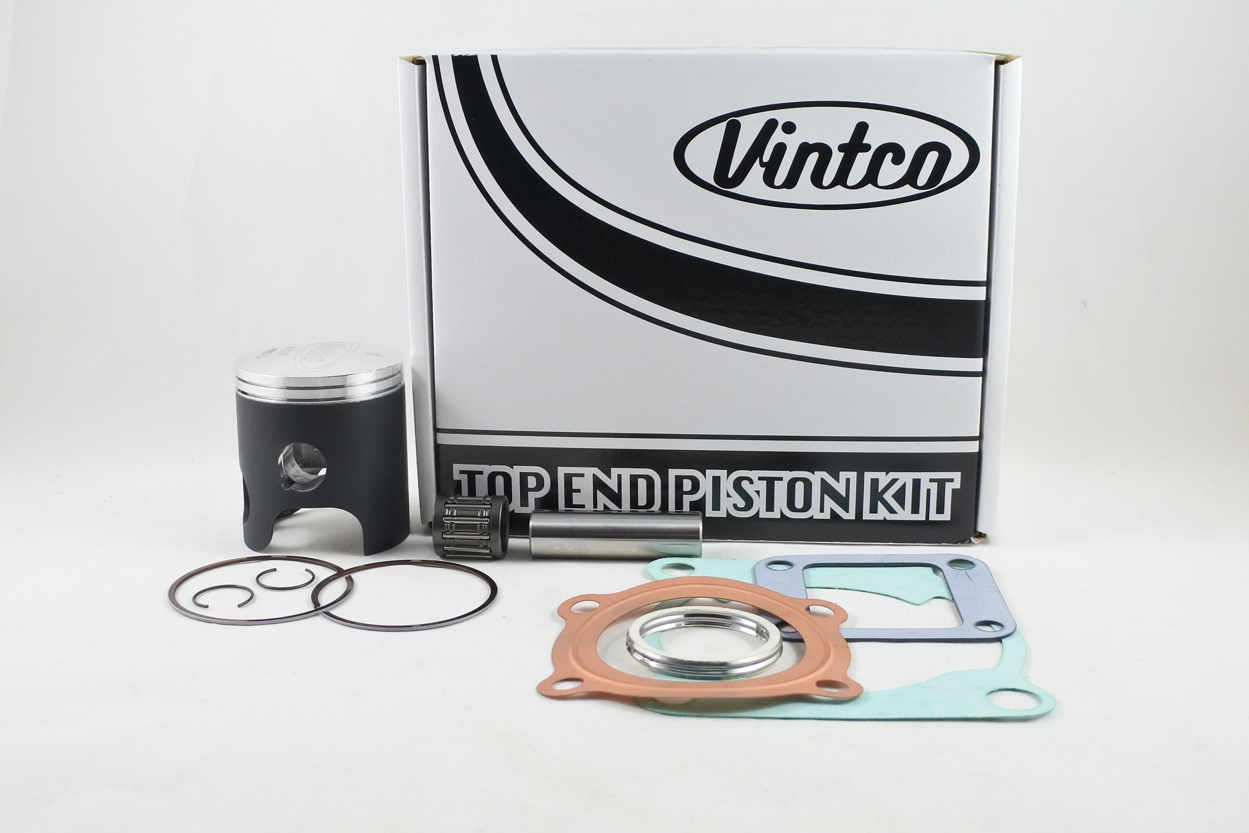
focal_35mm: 29
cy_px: 416
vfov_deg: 45.0
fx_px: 1006
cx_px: 624
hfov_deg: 63.7
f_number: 3.5
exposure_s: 1/125
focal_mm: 10.8
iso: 450
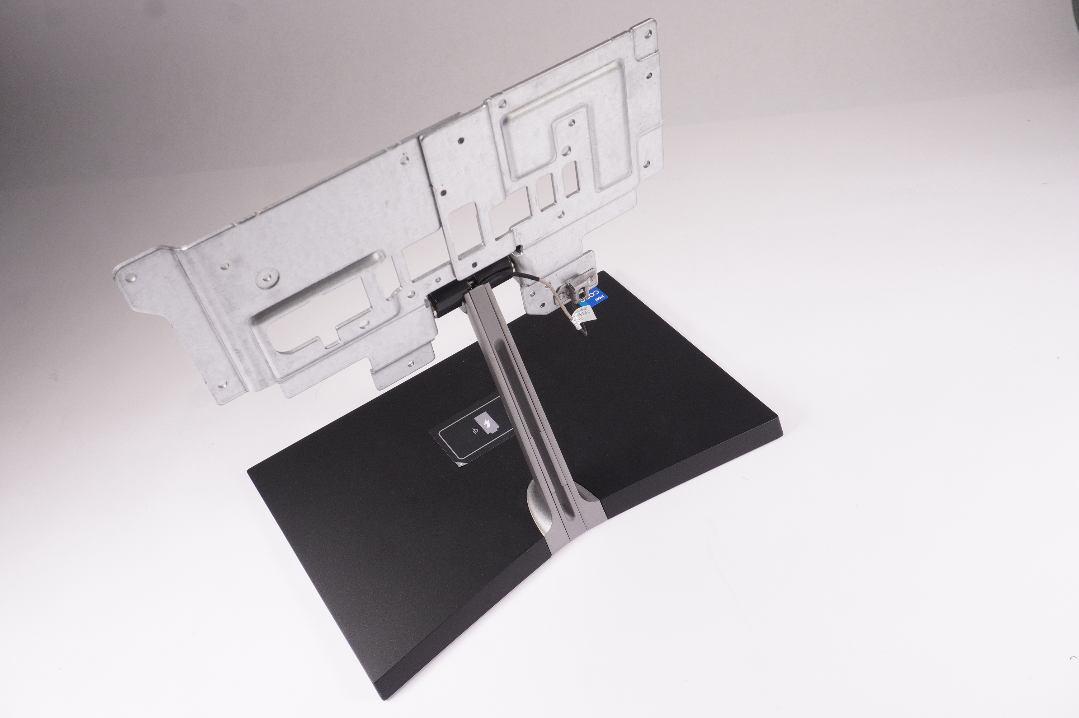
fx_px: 988
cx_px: 540
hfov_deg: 57.3
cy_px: 359
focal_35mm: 33
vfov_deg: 39.9
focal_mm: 22
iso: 800
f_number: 9
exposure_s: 1/250
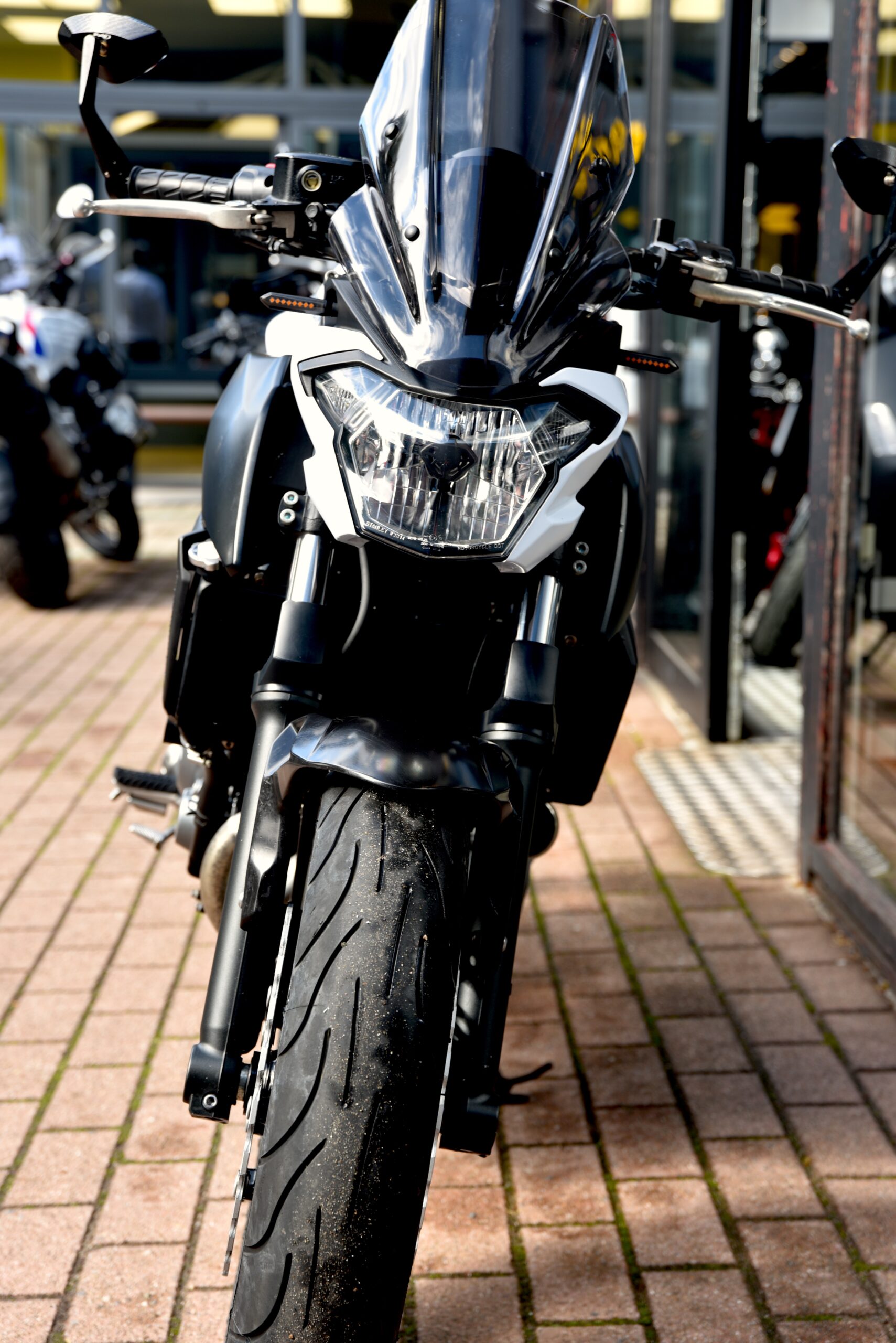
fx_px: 2238
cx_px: 448
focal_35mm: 60
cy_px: 672
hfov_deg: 22.6
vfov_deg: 33.4
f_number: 4.5
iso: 100
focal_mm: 60
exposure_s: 1/80
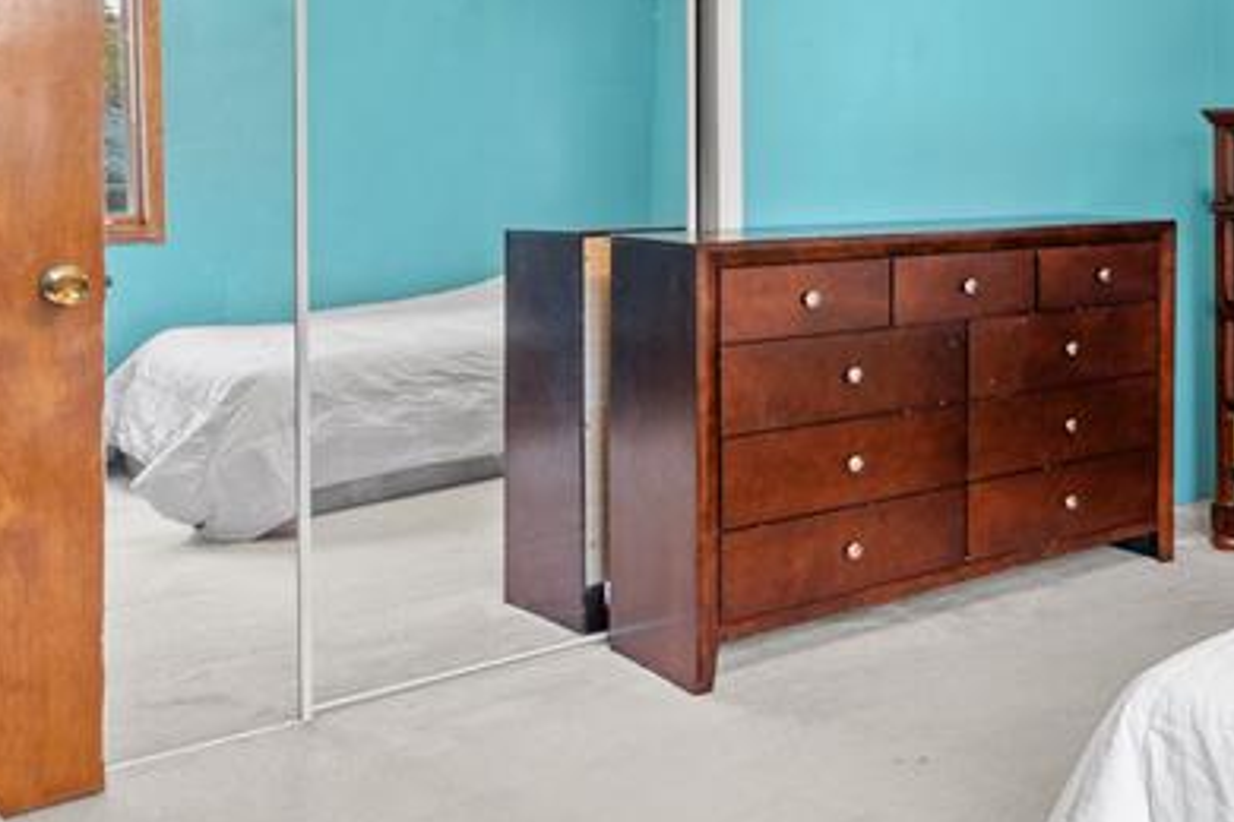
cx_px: 1243
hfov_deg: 40.4
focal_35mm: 42
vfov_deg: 31.1
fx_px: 1440
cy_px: 164
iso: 250
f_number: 9
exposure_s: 1
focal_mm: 16
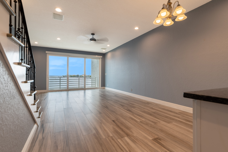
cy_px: 76
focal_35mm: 15
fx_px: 95
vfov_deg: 77.3
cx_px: 114
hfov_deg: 100.4
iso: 100
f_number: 5.6
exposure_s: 1/125
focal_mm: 10
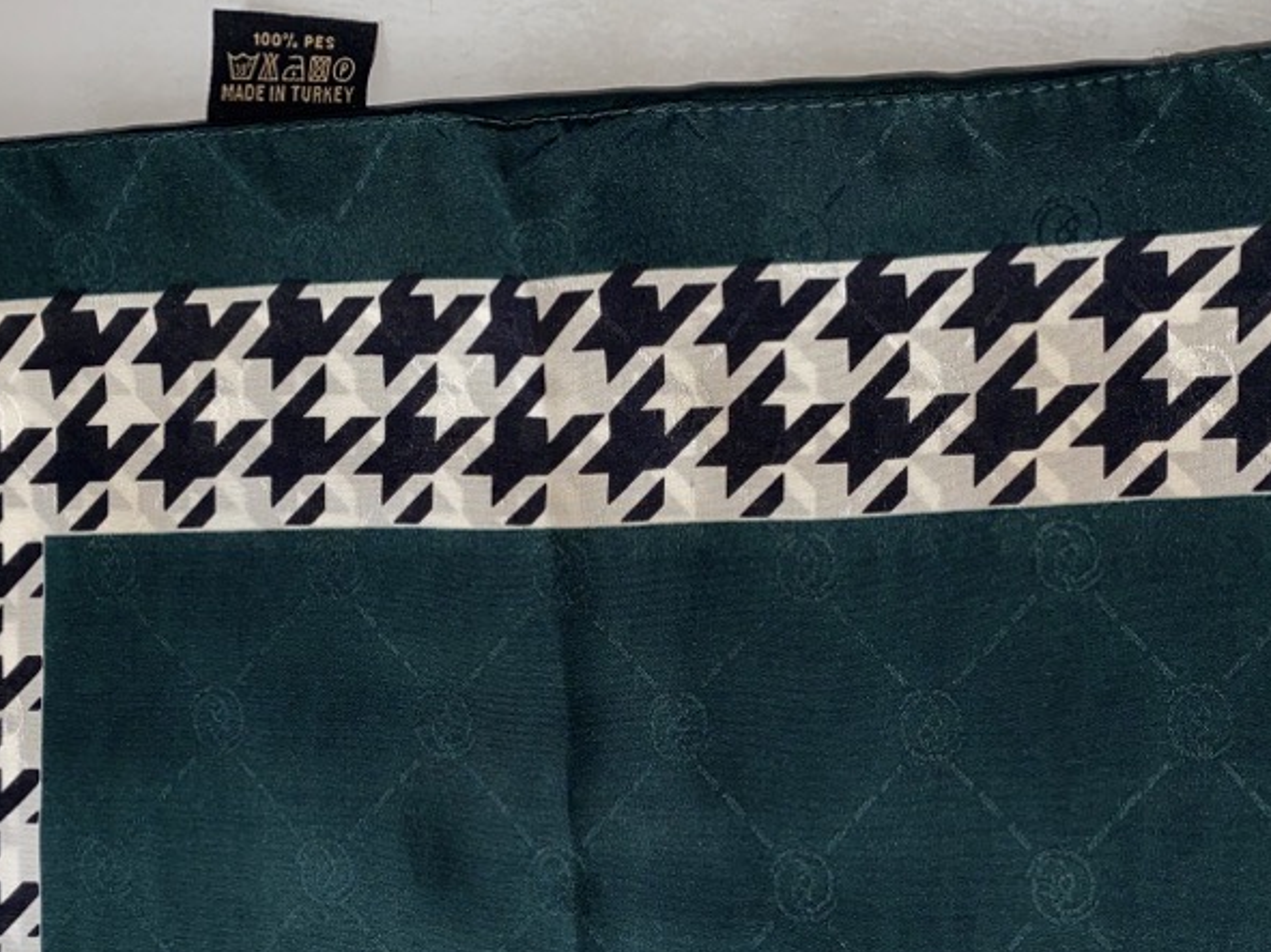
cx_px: 641
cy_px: 681
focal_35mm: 44
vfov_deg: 32.4
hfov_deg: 43.0
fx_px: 1615
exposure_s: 1/173
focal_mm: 4.25
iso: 32
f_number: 1.8
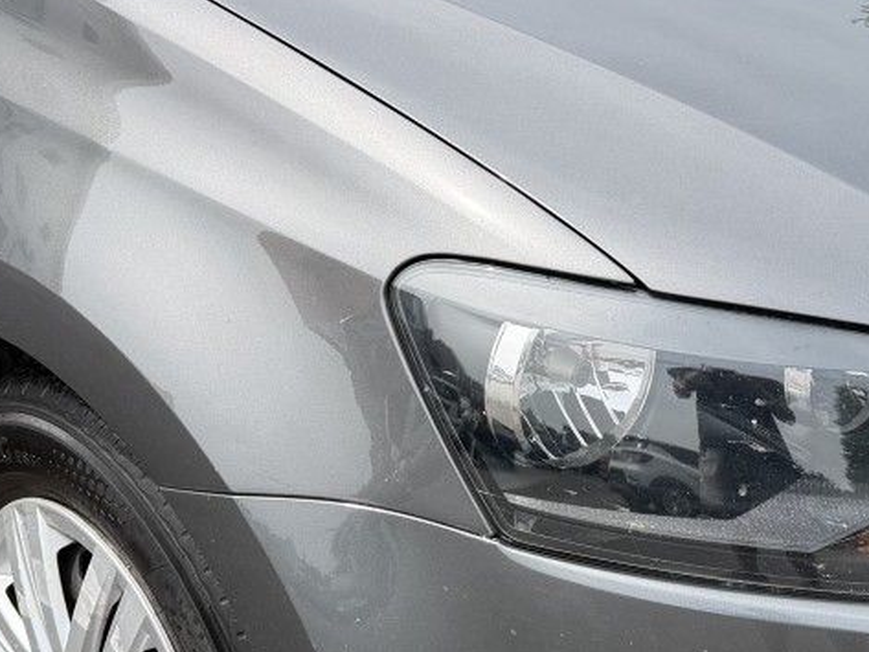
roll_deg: +2.0
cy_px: 211
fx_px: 1833
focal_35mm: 73
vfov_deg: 20.1
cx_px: 531
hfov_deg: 26.6
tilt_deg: -19.2
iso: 80
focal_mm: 6.76
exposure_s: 1/2232
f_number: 1.78
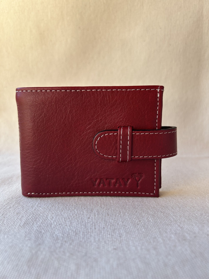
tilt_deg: -8.7
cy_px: 140
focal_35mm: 26
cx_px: 104
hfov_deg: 53.1
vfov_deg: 67.3
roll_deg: -0.8
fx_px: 209
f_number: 1.5
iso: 50
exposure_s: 1/511
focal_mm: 5.7
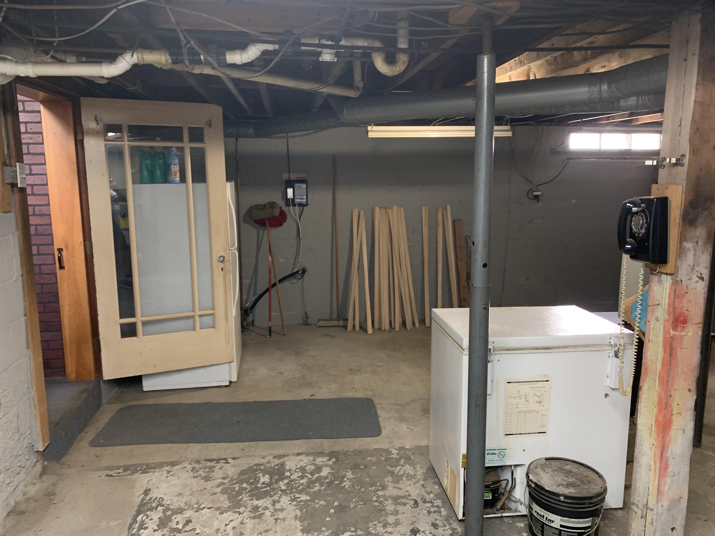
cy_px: 268
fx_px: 537
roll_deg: +1.1
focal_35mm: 26
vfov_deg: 53.1
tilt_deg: -10.0
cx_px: 358
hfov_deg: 67.3
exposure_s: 1/30
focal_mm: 4.25
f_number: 1.8
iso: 320
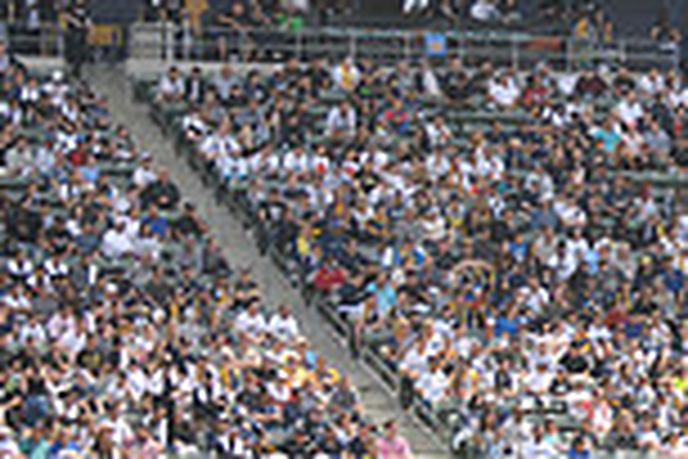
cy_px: -45
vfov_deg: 4.5
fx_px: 5790
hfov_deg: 6.6
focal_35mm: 303
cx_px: 1273
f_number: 3.5
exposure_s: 1/2500
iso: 320
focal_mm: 80
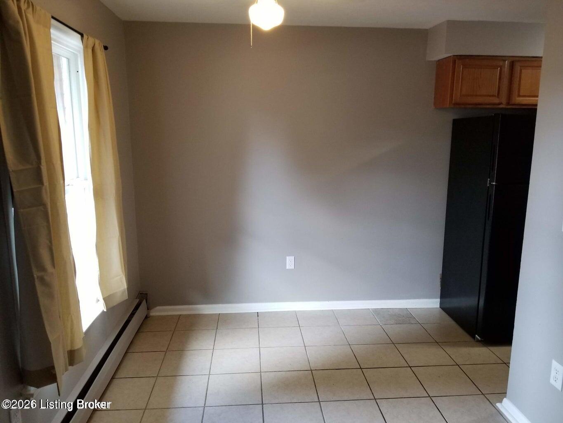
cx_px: 282
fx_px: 423
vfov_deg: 53.1
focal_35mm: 26
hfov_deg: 67.3
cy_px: 212
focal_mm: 4.3
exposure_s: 1/40
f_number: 1.7
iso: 160
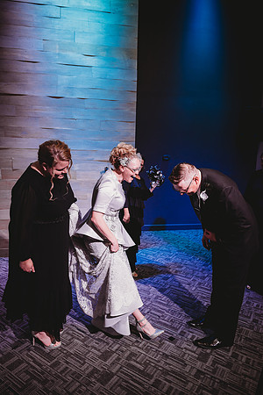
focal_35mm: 24
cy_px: 198
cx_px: 132
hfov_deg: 53.1
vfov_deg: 73.7
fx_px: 263
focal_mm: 24
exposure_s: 1/125
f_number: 2.2
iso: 400
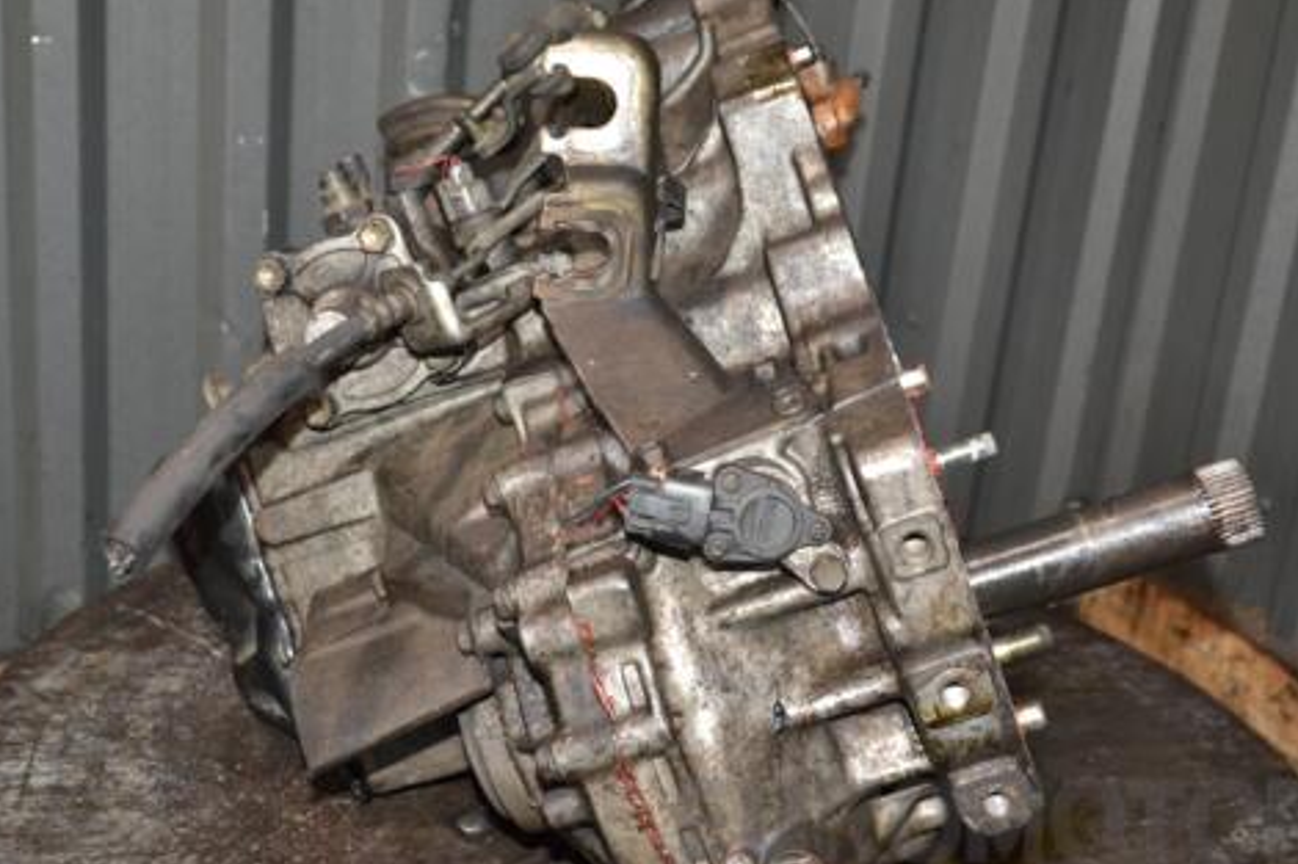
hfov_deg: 42.8
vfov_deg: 29.2
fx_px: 1658
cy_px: 453
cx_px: 627
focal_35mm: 46
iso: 800
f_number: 5
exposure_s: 1/60
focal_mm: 24
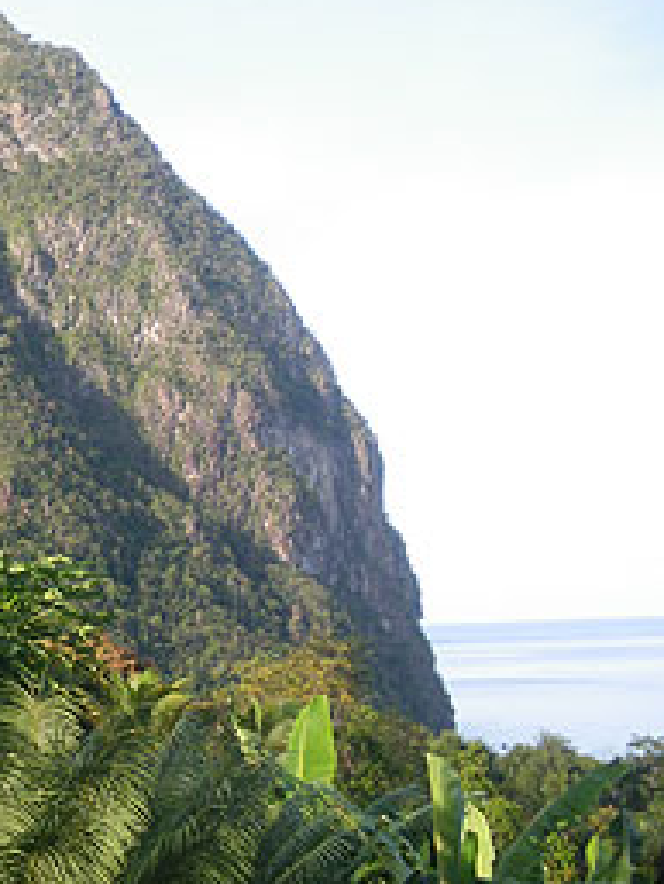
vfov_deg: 30.7
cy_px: 368
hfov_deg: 22.1
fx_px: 1610
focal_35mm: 63
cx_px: -58
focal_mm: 6.3
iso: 64
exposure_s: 1/200
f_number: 3.5
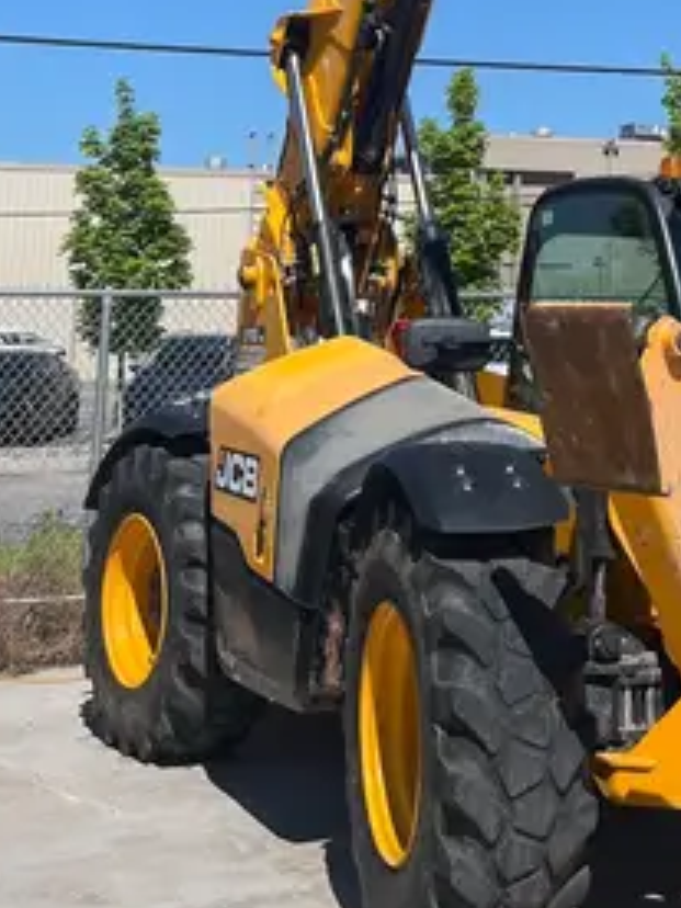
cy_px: -183
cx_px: 566
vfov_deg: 25.3
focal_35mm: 69
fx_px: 1810
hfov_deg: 21.0
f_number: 1.6
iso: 50
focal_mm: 5.1
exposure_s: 1/4310
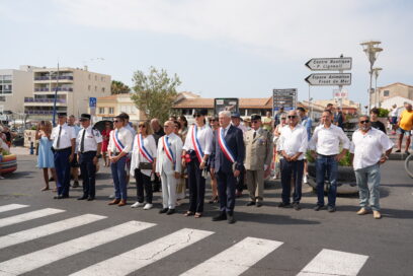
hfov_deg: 60.3
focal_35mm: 31
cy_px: 138
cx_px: 206
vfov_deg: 42.3
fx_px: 356
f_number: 5.6
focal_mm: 31
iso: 100
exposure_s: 1/500
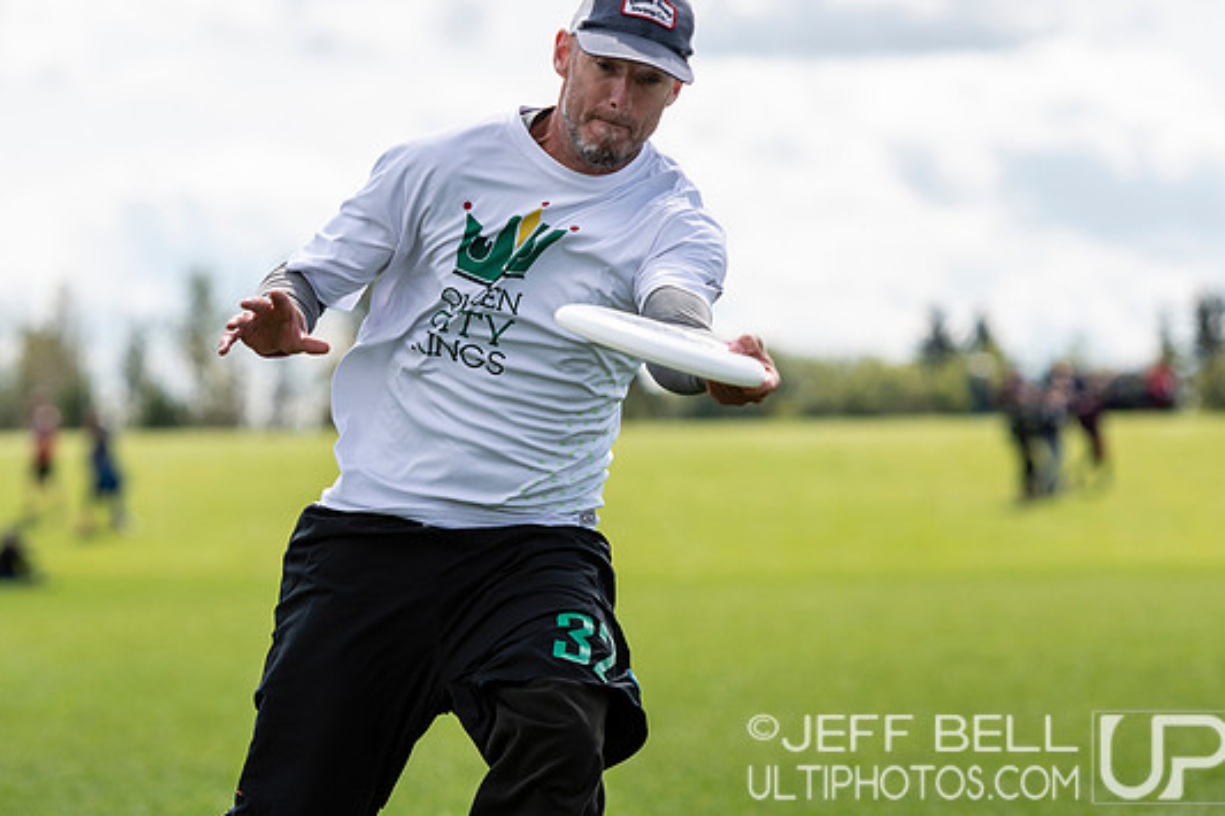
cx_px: 595
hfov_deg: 8.4
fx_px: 8334
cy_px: 383
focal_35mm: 245
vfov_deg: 5.6
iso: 110
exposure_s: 1/1250
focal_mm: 150
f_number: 4
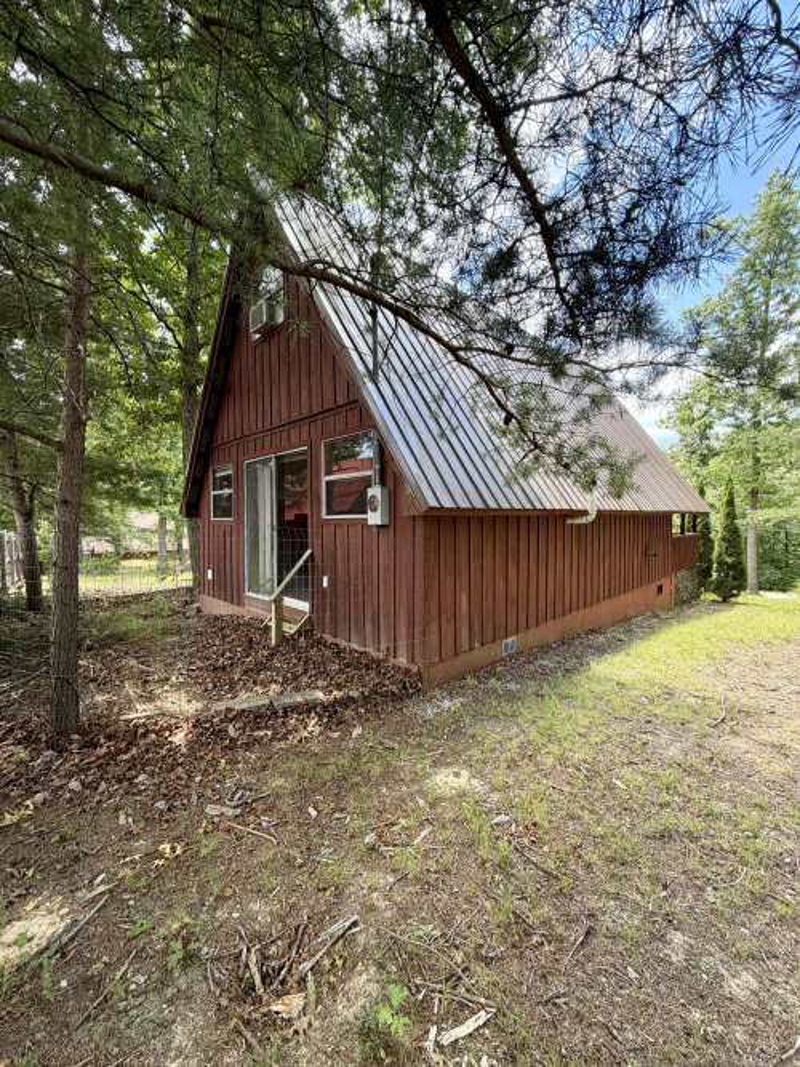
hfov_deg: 85.7
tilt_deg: -1.3
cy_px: 534
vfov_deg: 102.1
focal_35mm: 14
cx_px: 400
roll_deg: -0.5
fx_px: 432
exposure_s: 1/151
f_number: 2.2
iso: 64
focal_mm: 2.22
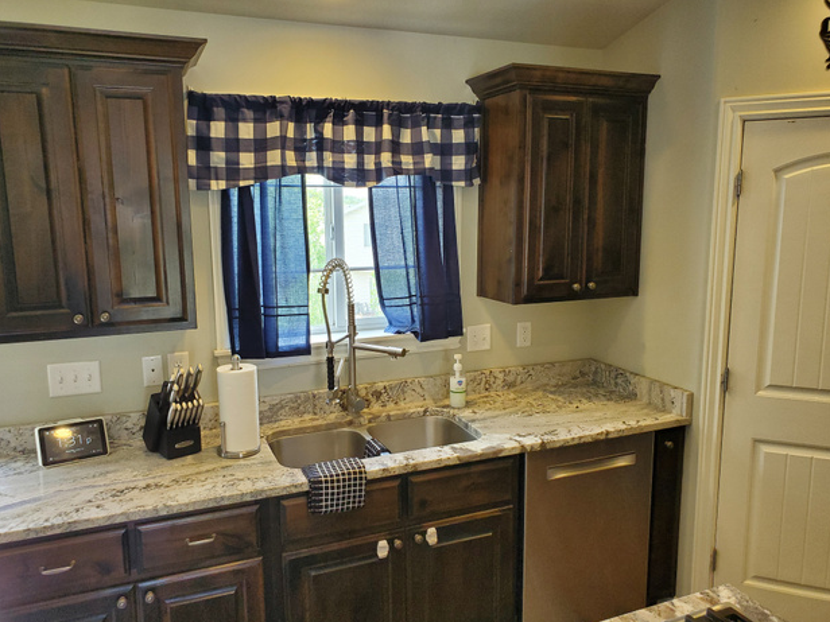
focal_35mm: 27
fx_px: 647
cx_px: 415
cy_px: 319
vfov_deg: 51.3
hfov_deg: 65.3
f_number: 2.4
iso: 320
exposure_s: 1/120
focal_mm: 4.3
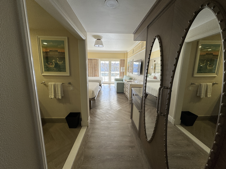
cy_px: 84
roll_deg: -1.1
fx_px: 91
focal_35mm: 14
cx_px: 113
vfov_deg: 85.7
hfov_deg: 102.1
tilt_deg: -11.2
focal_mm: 2.22
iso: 80
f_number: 2.2
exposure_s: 1/99
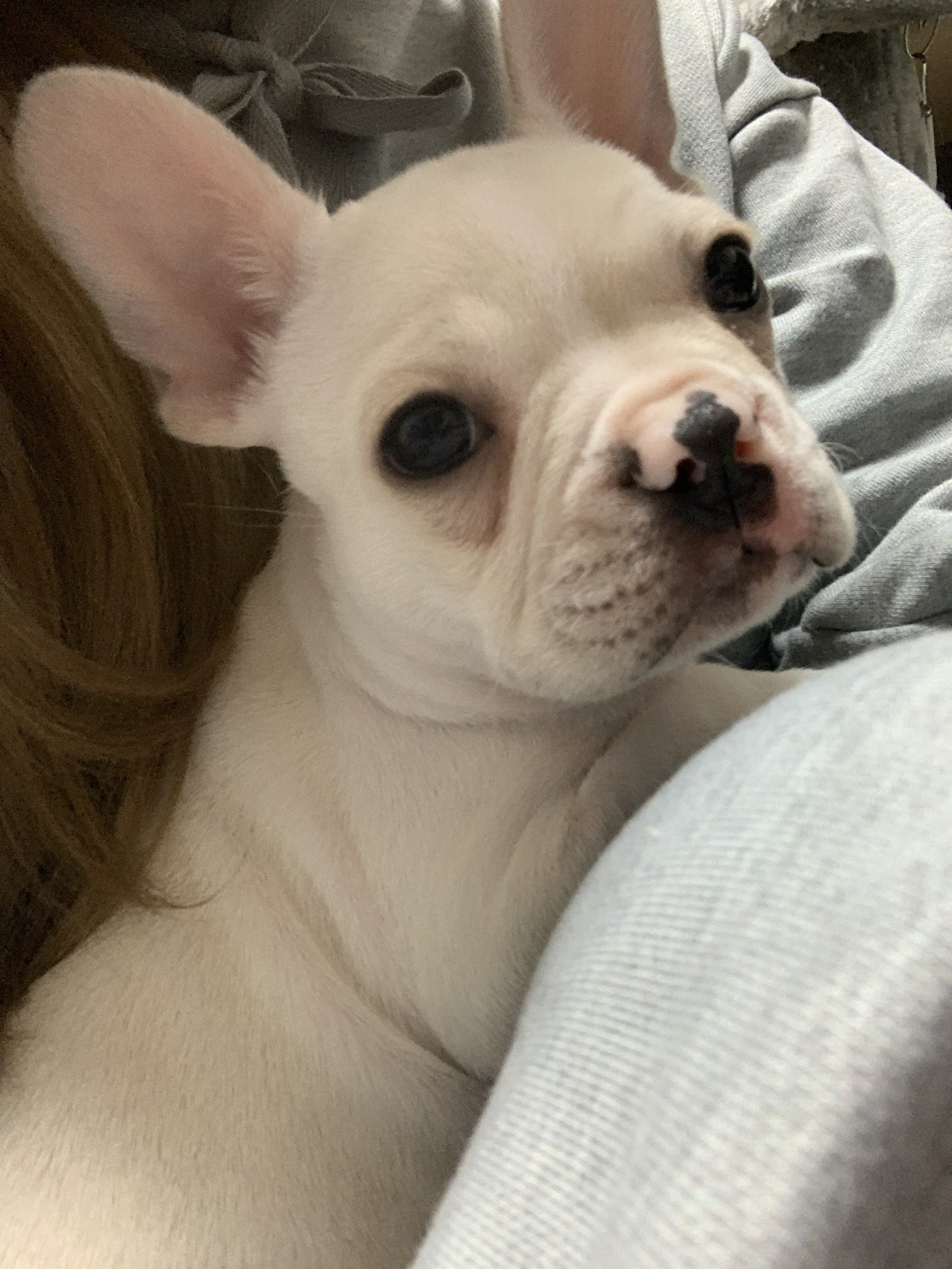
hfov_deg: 44.2
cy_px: 634
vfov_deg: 56.8
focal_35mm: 32
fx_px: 1173
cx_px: 476
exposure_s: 1/40
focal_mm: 2.87
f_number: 2.2
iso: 320
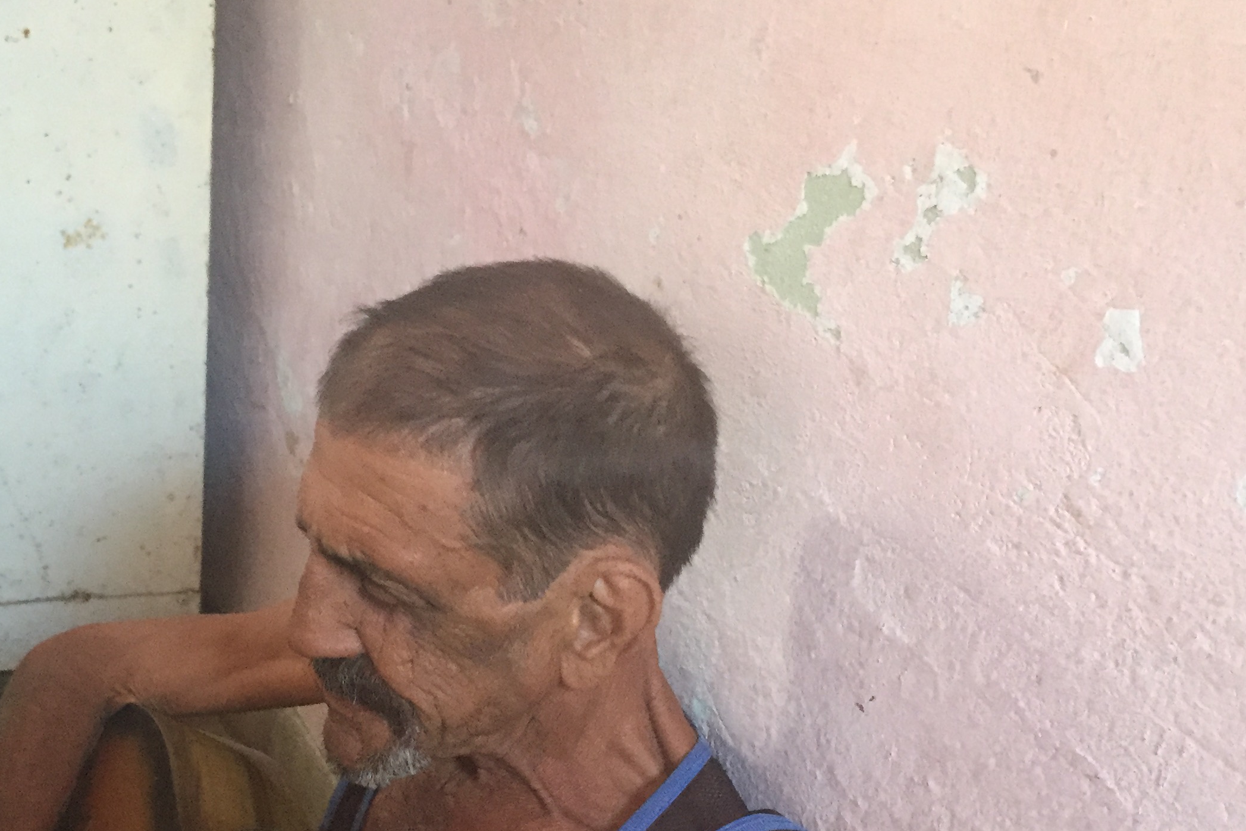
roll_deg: -4.9
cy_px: 633
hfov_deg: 41.2
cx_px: 386
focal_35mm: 47
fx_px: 1626
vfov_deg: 28.2
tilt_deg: -27.7
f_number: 2.2
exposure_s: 1/20
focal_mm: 4.15
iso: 250
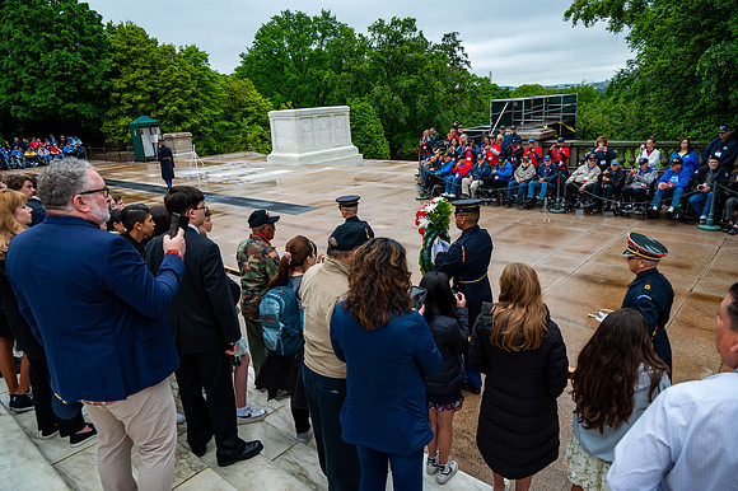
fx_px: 522
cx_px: 369
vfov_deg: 50.4
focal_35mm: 26
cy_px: 246
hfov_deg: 70.5
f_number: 6.3
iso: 180
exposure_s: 1/100
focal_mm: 25.5
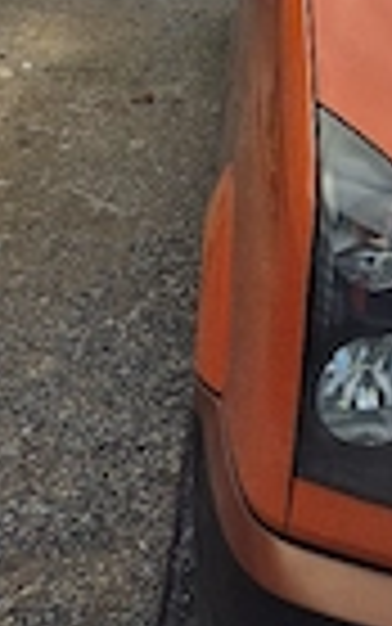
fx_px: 1195
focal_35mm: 70
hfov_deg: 16.2
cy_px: -162
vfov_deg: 25.7
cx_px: 662
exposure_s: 1/5000
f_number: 1.8
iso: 25
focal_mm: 5.4
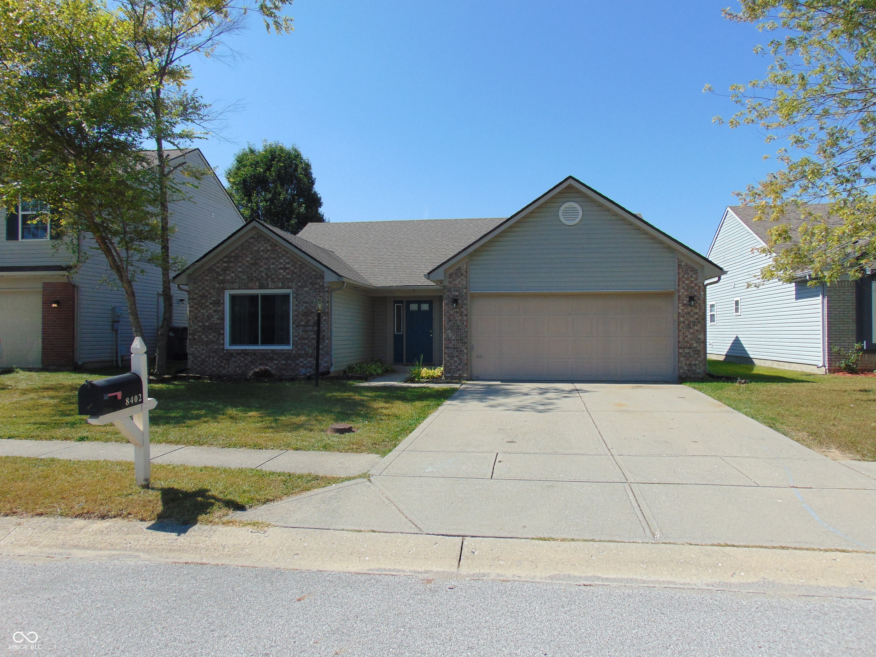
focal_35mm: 25
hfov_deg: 69.4
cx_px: 438
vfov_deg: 54.9
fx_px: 633
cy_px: 328
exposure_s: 1/250
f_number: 7.7
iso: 80
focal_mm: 4.5
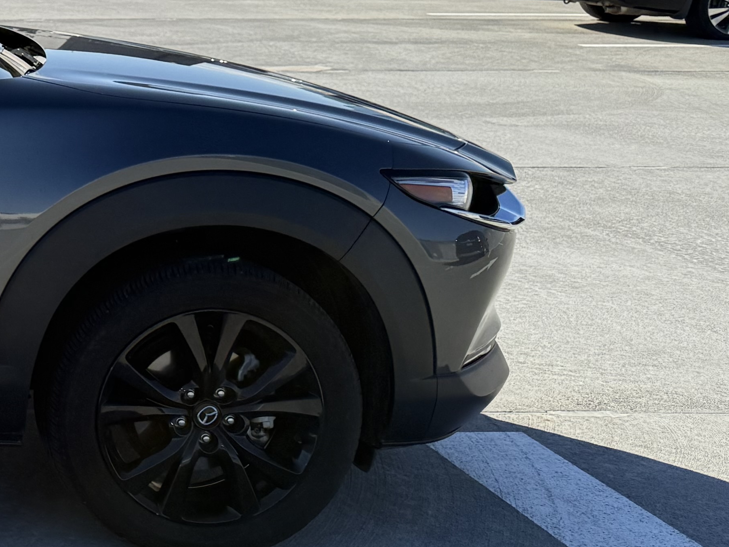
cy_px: 86
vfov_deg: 19.1
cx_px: -374
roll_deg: -2.2
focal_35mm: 76
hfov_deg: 21.4
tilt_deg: -8.6
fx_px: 1601
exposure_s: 1/4975
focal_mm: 6.76
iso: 100
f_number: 1.78
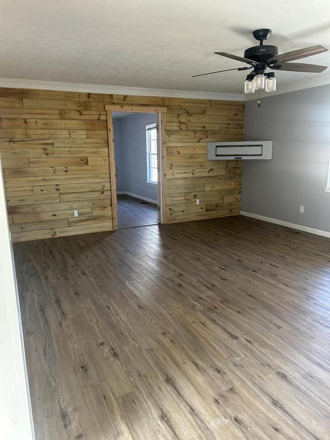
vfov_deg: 67.3
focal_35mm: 26
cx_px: 165
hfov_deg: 53.1
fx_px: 330
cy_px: 220
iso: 125
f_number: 1.5
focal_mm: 5.7
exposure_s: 1/61
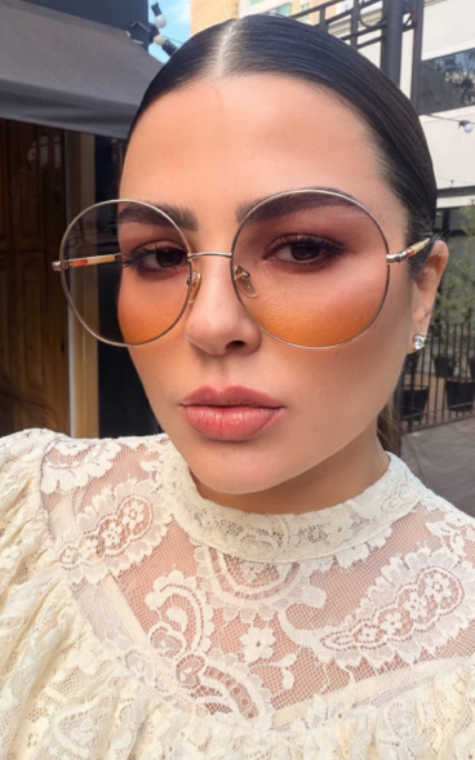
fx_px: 663
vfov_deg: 59.7
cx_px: 219
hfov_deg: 39.4
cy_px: 380
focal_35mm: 32
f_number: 1.9
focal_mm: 2.71
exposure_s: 1/207
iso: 50
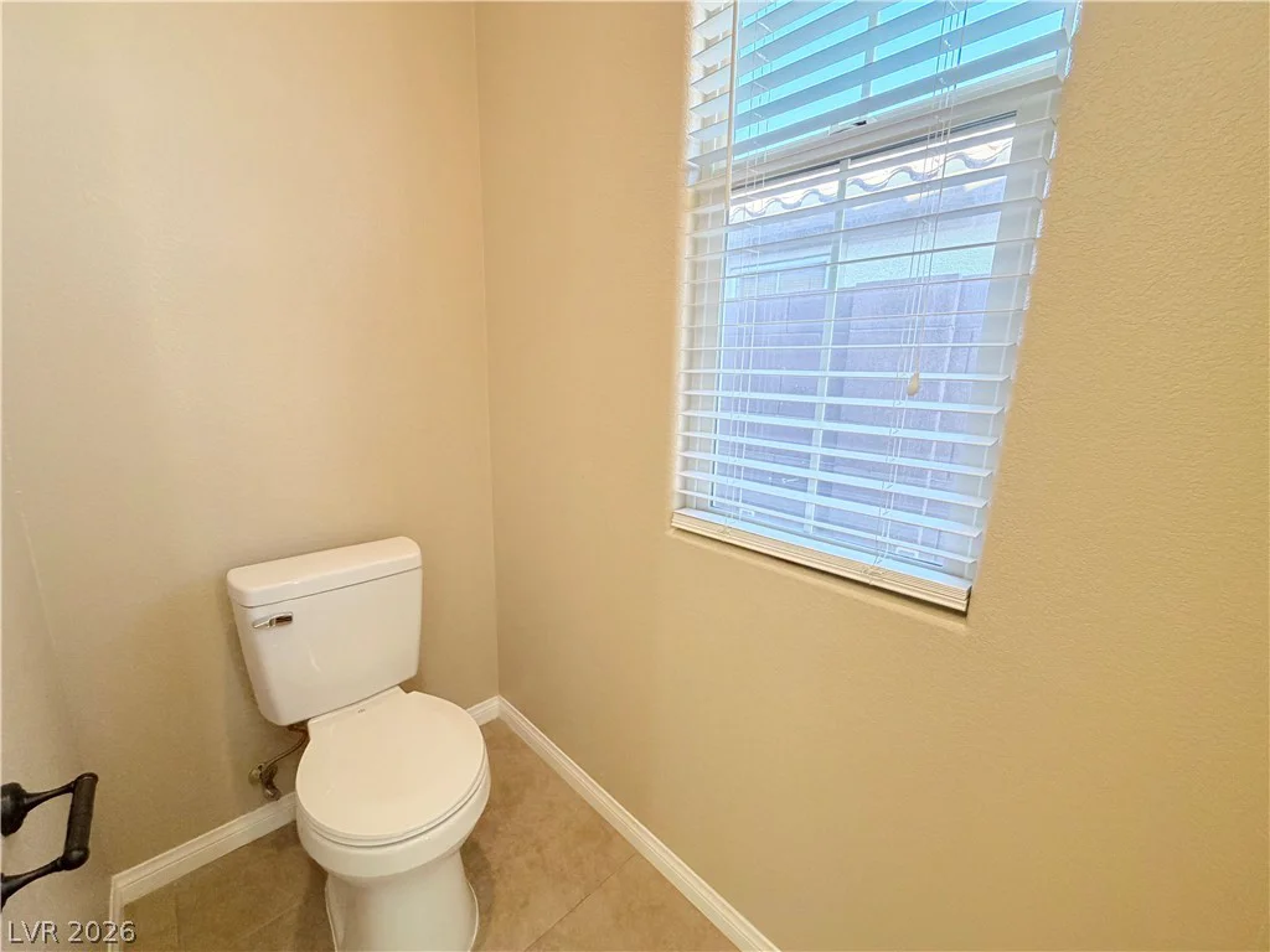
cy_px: 476
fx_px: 514
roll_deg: -1.0
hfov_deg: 102.1
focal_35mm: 14
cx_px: 635
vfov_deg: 85.7
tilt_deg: -12.7
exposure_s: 1/120
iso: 250
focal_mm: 2.22
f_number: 2.2
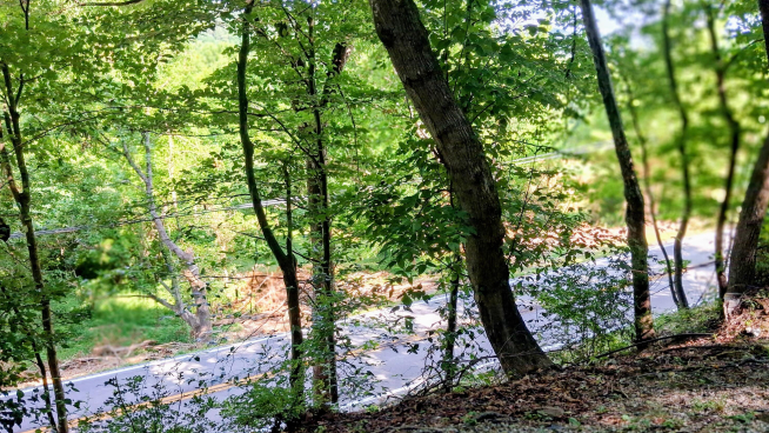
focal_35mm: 30
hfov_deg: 64.3
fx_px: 612
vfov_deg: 38.7
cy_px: 274
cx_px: 382
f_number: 1.8
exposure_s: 1/120
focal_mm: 4
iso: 40
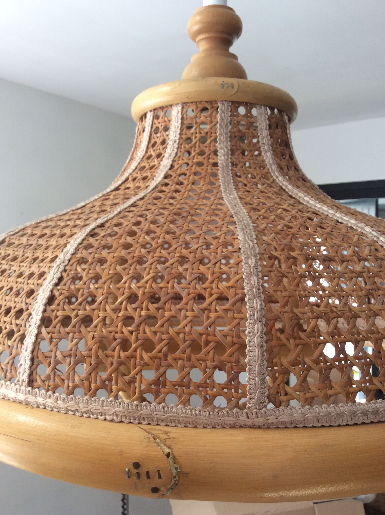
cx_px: 192
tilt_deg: -2.9
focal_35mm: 32
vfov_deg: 56.9
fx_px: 476
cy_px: 258
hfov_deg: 44.1
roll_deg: +0.2
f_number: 2.4
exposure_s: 1/25
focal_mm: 3.3
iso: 32
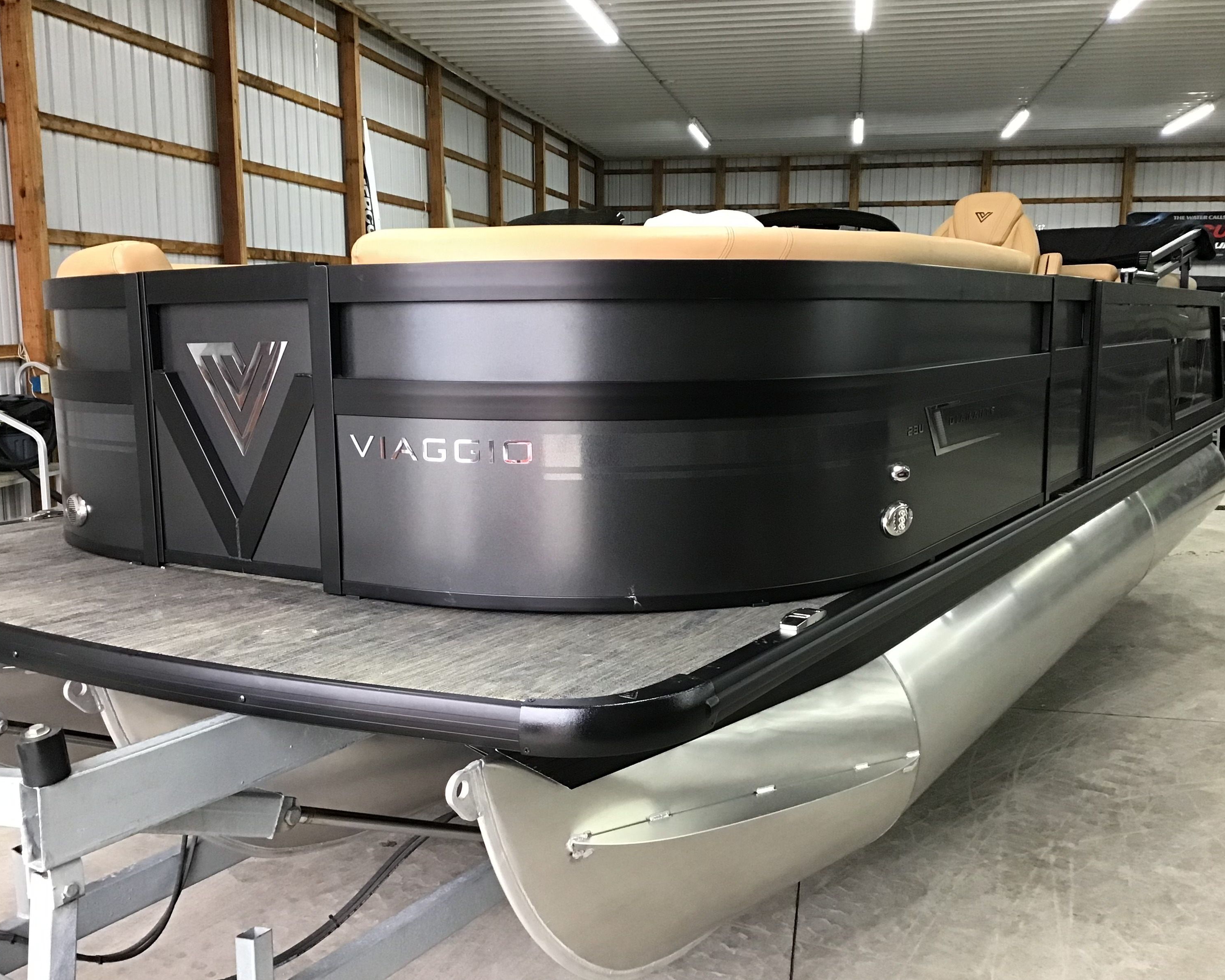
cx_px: 604
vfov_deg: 44.5
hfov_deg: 54.2
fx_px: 1196
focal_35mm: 33
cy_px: 481
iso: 125
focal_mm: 3.3
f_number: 2.4
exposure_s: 1/30
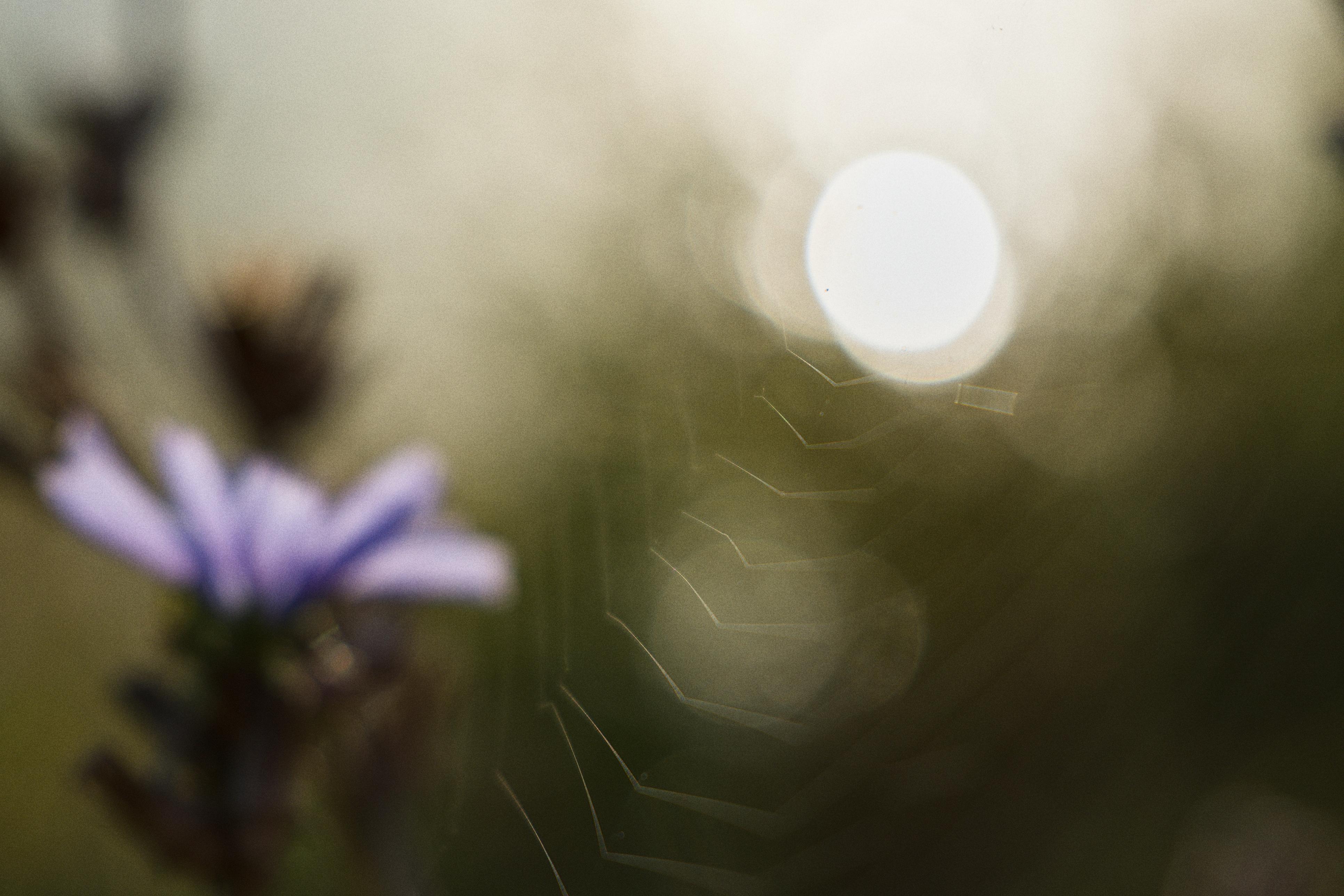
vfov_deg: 18.2
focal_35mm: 75
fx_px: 2800
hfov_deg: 27.0
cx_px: 672
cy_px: 448
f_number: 4.8
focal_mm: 50
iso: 125
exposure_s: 1/500
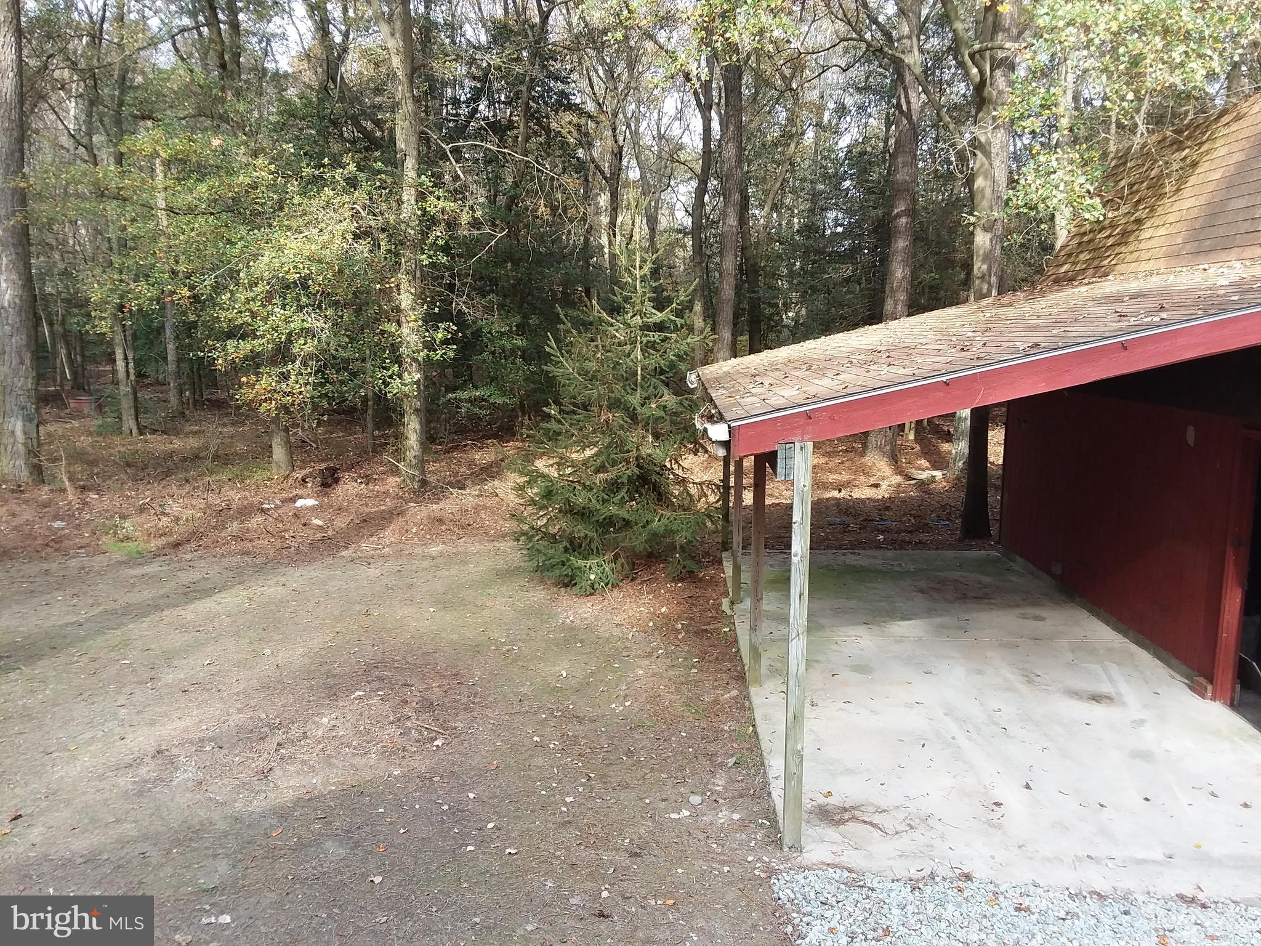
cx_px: 630
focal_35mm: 27
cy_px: 473
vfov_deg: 51.4
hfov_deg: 65.3
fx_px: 984
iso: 50
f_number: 1.9
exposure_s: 1/129
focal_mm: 2.91
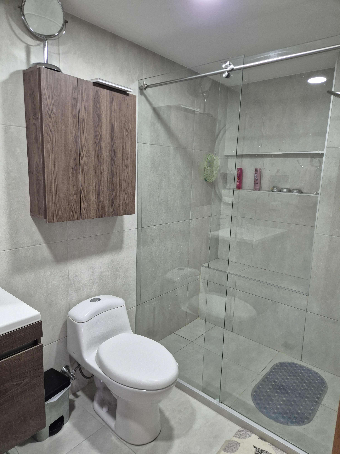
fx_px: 301
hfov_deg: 58.9
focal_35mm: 23
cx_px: 170
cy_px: 227
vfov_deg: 73.9
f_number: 1.8
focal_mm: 5.4
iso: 400
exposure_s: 1/120
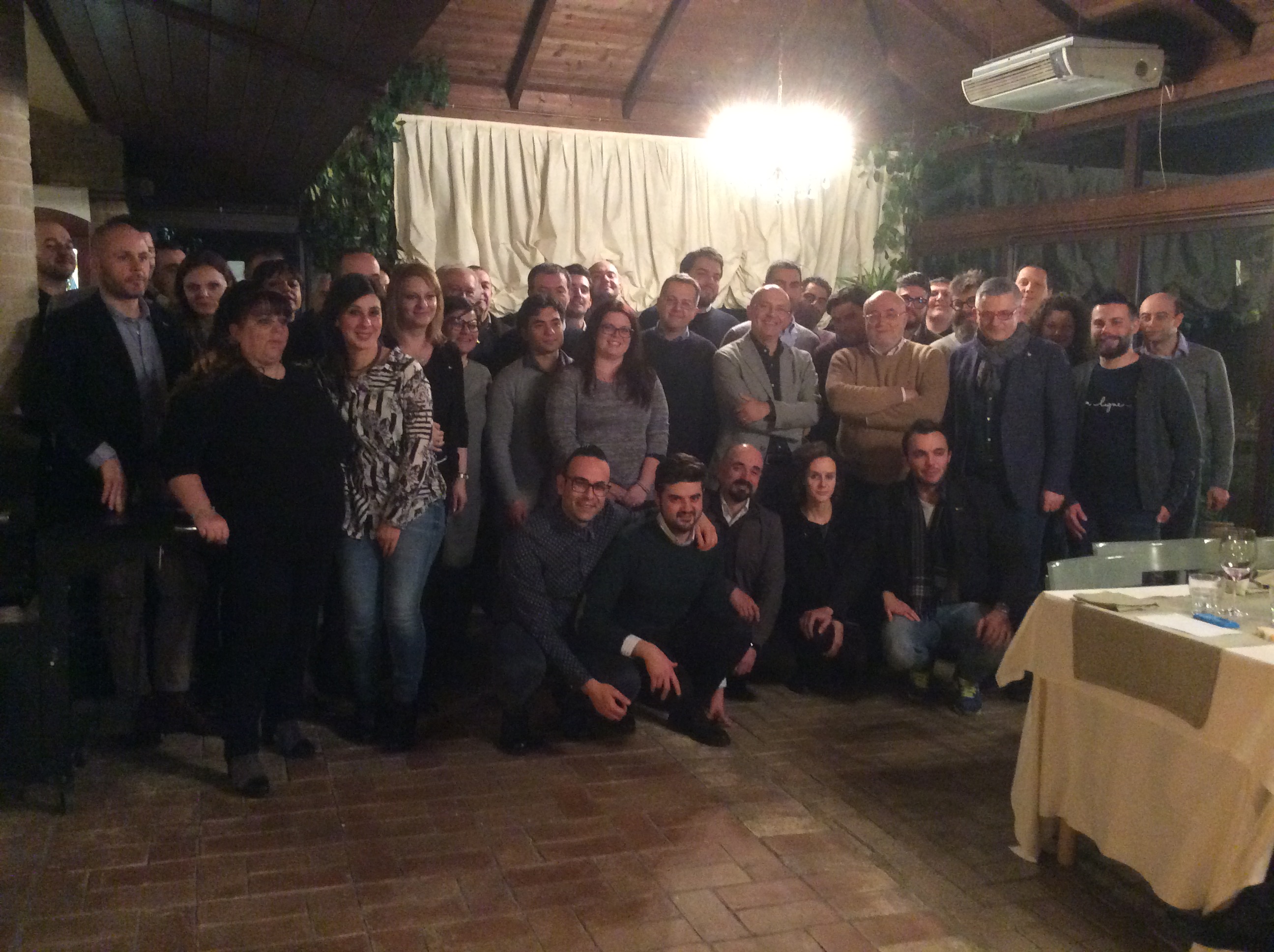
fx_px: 1176
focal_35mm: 32
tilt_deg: -8.0
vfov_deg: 44.1
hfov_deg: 56.9
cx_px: 637
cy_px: 476
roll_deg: -0.1
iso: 400
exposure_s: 1/15
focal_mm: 3.3
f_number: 2.4
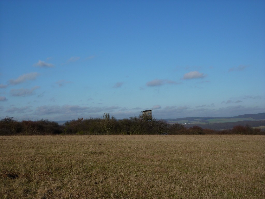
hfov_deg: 34.9
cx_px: 132
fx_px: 421
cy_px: 100
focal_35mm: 55
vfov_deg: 26.6
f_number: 5.6
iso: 80
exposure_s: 1/640
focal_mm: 9.1
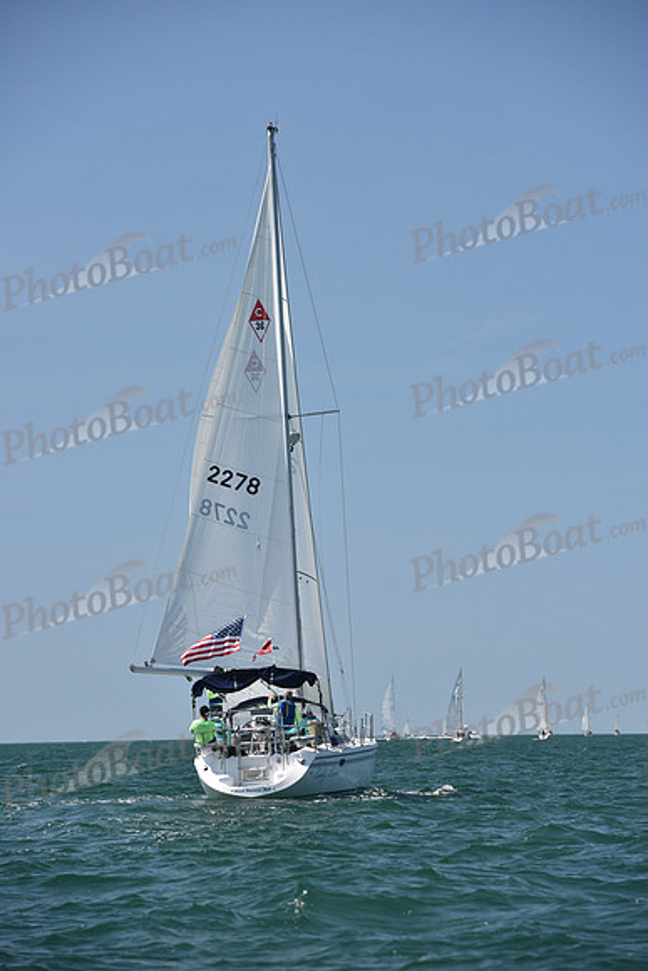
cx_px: 324
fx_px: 3643
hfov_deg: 10.2
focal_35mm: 135
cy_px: 486
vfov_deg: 15.2
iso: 320
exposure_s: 1/800
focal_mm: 135
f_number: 6.3
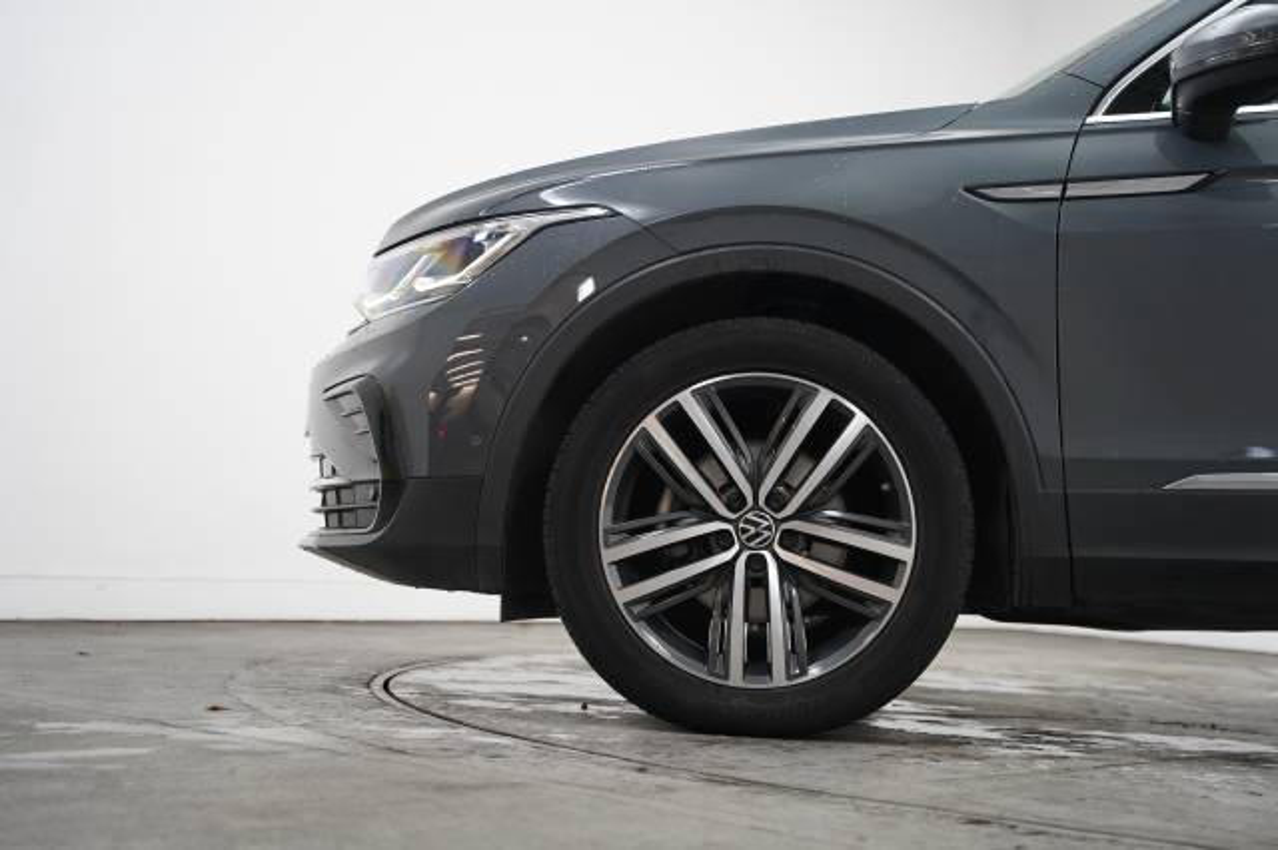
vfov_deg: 24.9
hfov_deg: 36.7
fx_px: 1927
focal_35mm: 54
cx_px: 639
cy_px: 425
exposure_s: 1/160
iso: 1600
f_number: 3.2
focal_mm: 54.3
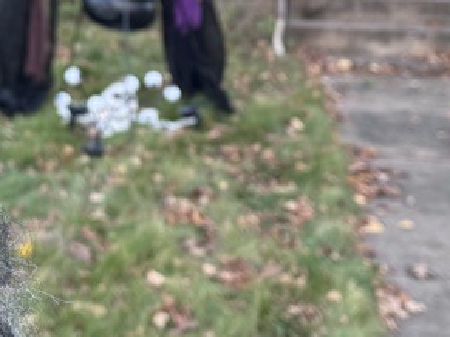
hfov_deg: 21.9
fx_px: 1157
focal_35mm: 89
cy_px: 40
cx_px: 130
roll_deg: -1.7
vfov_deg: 16.4
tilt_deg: -9.5
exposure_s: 1/122
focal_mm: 6.76
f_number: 1.78
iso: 100
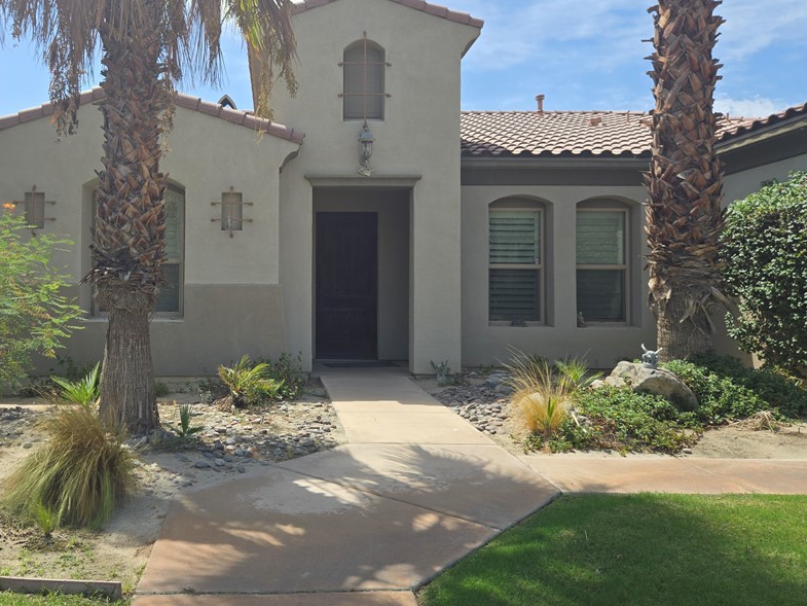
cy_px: 280
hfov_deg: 59.1
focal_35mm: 30
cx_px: 294
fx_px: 699
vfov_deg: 46.8
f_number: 1.8
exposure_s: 1/1513
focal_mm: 5.4
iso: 25
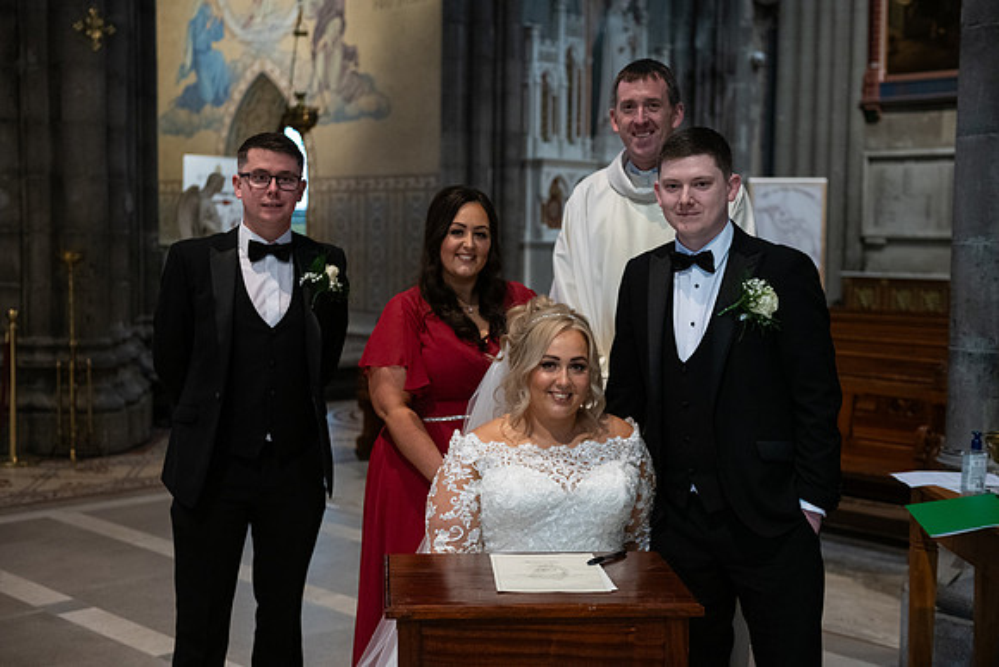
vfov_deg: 27.0
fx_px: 1388
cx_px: 500
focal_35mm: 50
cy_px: 334
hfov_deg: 39.6
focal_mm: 50
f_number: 3.5
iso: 1250
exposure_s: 1/160
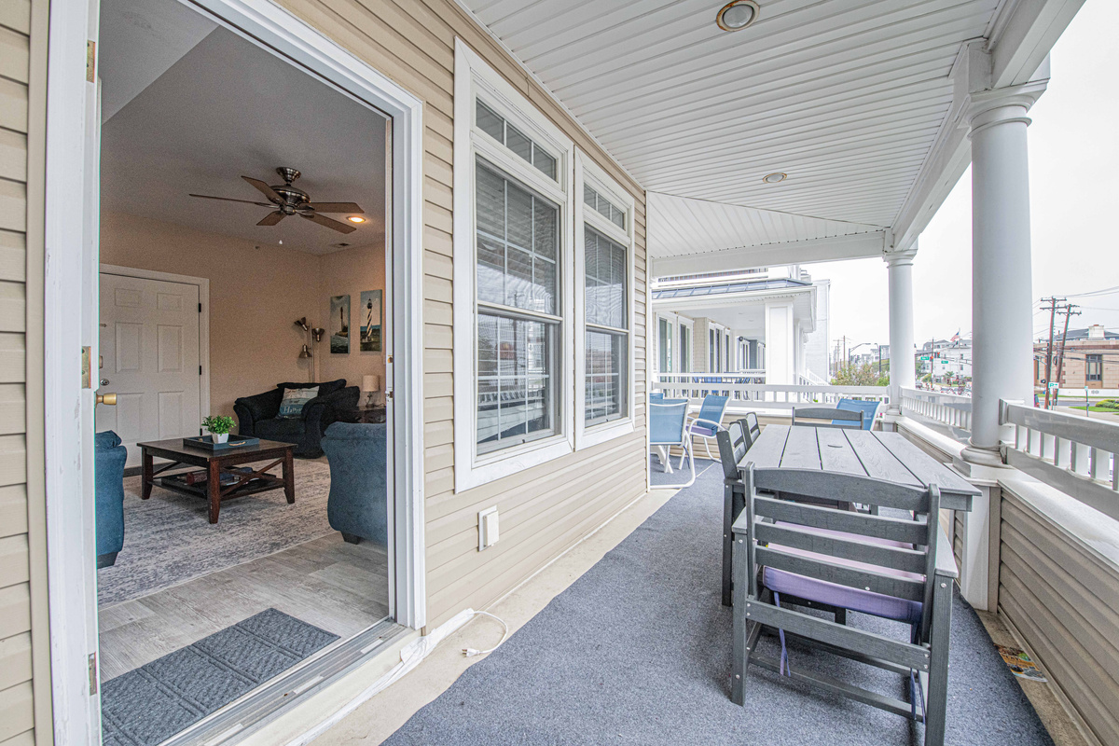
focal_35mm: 14
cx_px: 560
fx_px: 435
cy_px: 373
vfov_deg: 81.2
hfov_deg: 104.3
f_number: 9
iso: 560
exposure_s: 1/125
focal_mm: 14
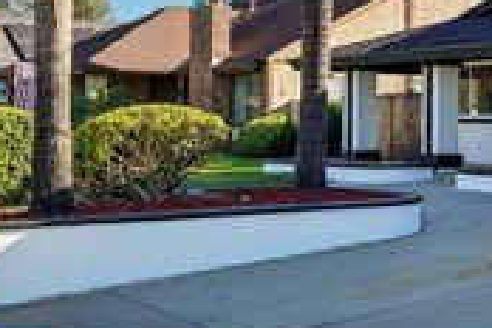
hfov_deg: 26.4
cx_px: 549
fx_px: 957
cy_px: 88
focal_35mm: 70
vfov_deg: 19.3
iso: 100
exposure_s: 1/160
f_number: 8
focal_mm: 19
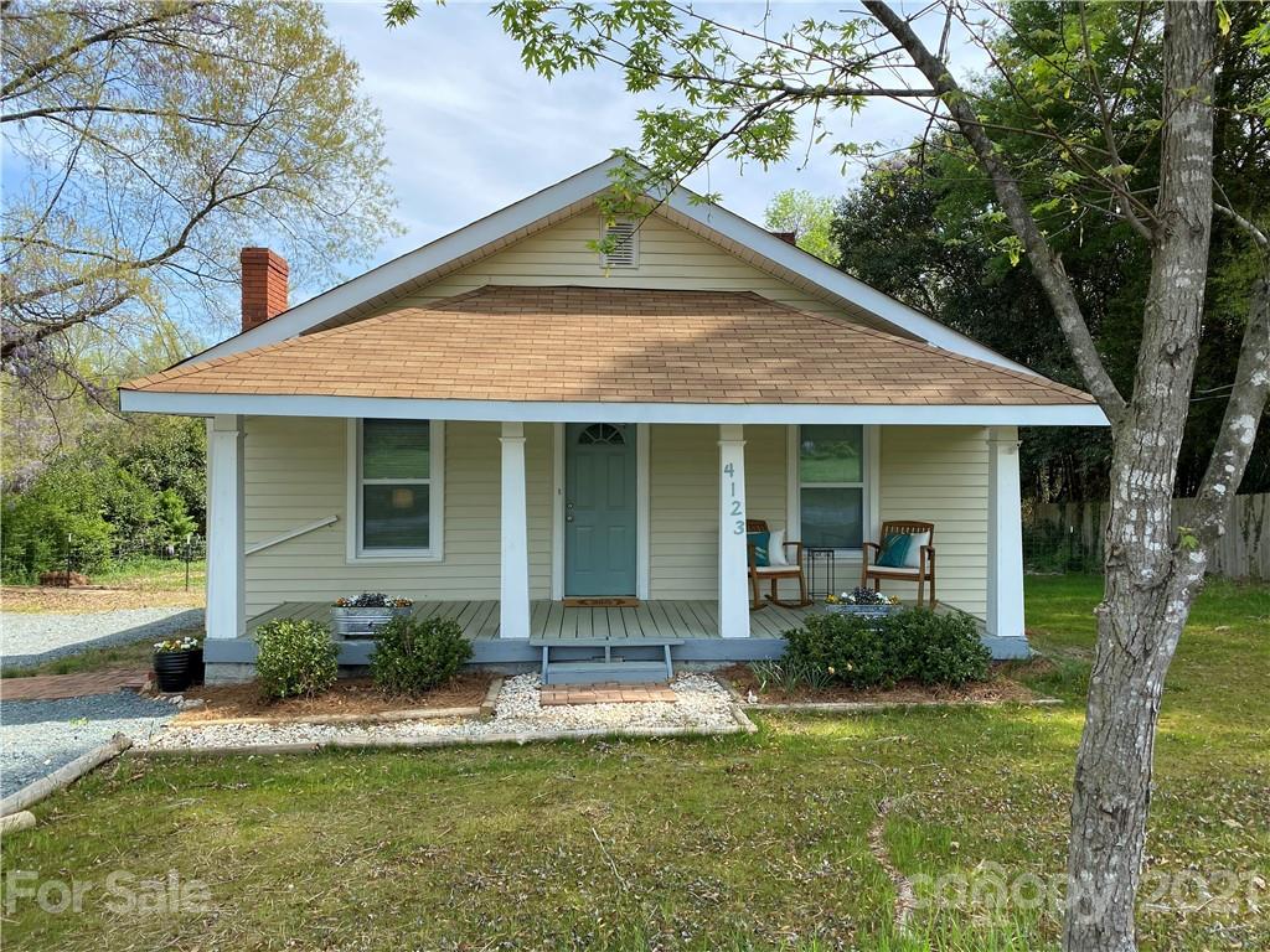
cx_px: 635
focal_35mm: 26
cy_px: 476
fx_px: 954
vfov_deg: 53.1
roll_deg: -0.5
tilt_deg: +0.2
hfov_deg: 67.3
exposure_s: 1/1182
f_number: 1.8
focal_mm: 4.25
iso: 32
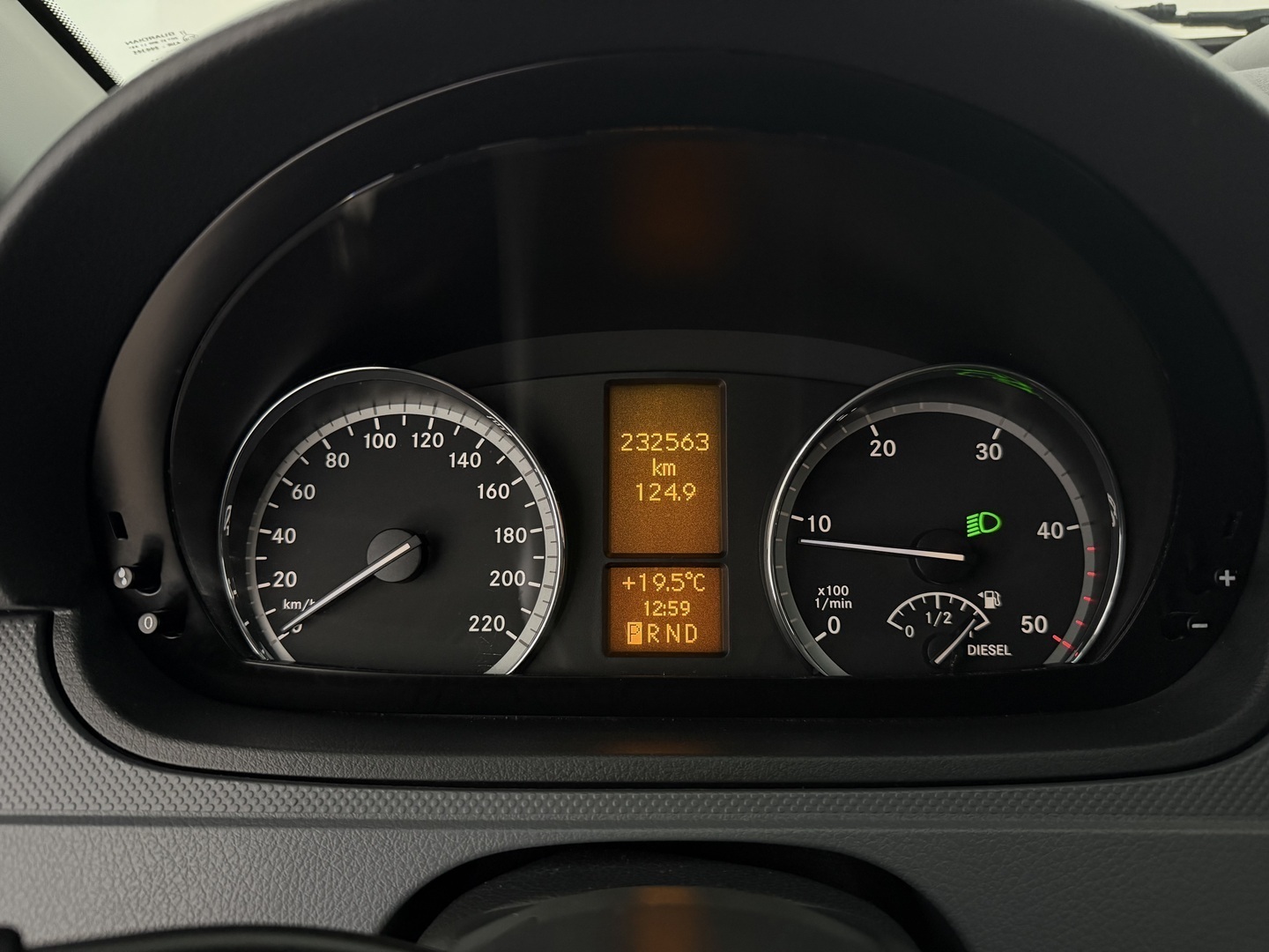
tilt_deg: -26.7
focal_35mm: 24
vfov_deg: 56.8
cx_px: 634
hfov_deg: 71.6
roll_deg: -1.6
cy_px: 476
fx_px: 880
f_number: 1.78
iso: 800
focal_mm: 6.76
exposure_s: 1/50
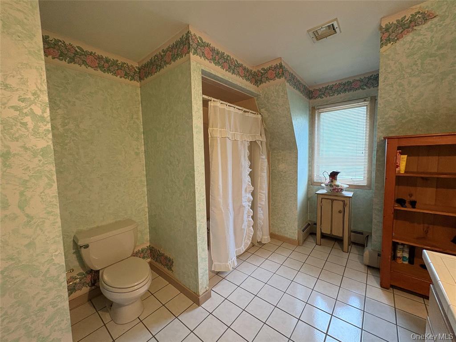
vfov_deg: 85.7
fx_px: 184
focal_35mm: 14
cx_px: 228
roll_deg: +1.6
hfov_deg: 102.1
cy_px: 171
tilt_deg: -4.2
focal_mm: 2.22
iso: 400
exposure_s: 1/60
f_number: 2.2
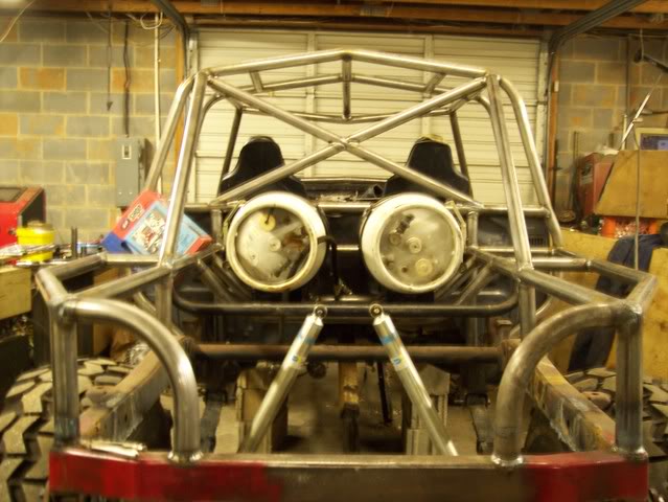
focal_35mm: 39
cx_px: 334
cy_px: 251
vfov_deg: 36.9
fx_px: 753
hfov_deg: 47.8
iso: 100
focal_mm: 8
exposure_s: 1/2
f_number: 3.4
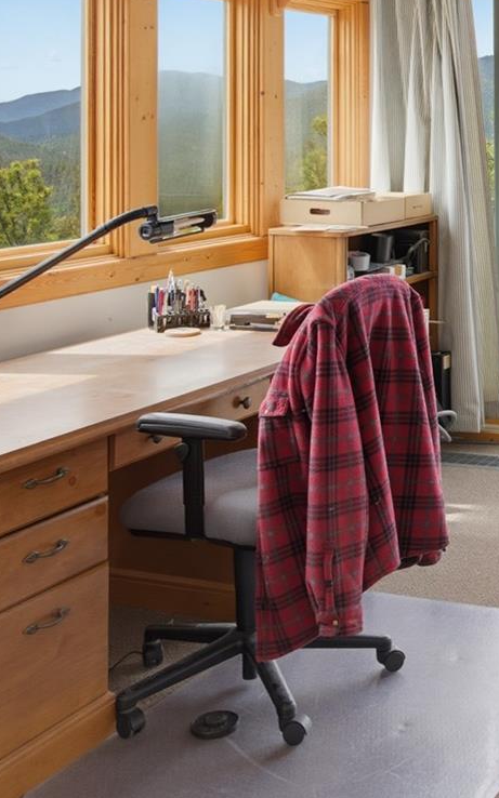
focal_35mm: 53
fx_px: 1154
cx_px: 633
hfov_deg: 22.1
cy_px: 373
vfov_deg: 38.2
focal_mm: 24
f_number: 8
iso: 100
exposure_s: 1/5
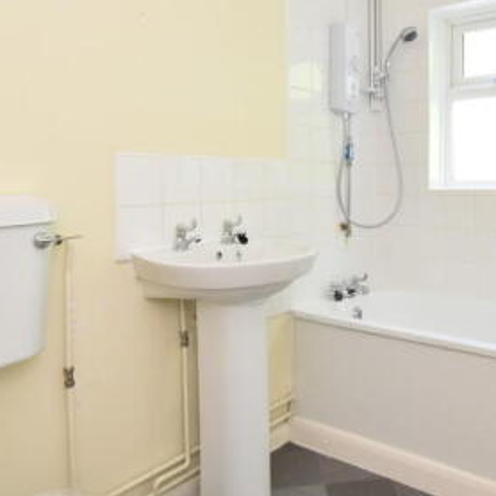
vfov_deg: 53.7
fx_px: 486
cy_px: 203
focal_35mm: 30
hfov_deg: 52.5
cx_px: 347
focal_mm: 10
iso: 1000
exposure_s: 1/125
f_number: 4
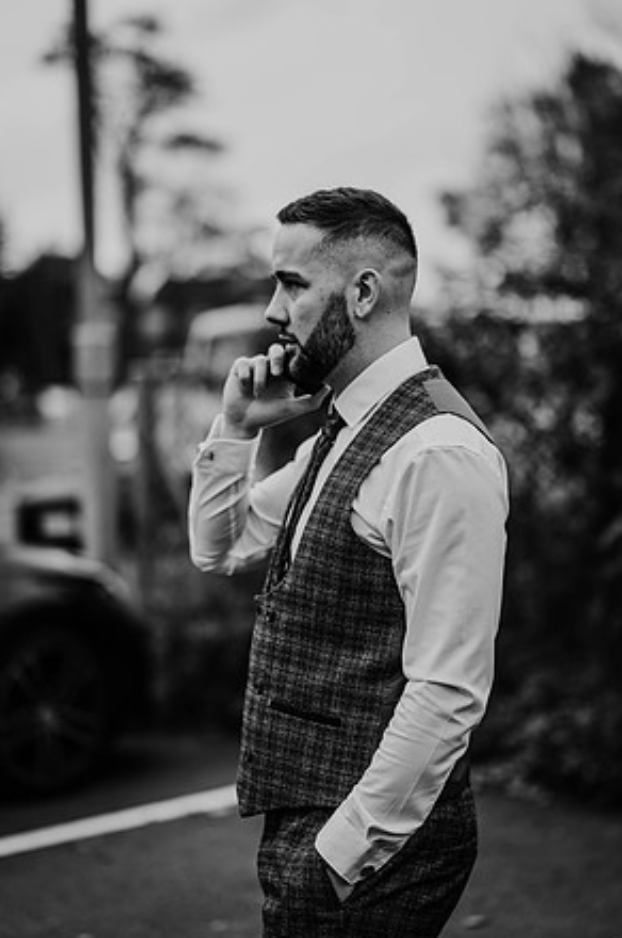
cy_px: 473
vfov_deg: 23.4
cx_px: 314
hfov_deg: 15.7
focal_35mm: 87
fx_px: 2262
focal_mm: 85
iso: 100
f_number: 1.8
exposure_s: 1/640
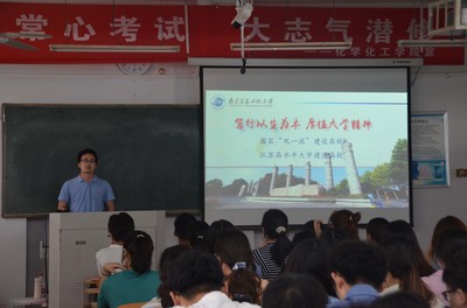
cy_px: 154
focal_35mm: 78
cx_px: 234
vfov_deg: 17.4
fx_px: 1009
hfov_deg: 26.1
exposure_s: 1/30
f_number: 4.8
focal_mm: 52
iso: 800
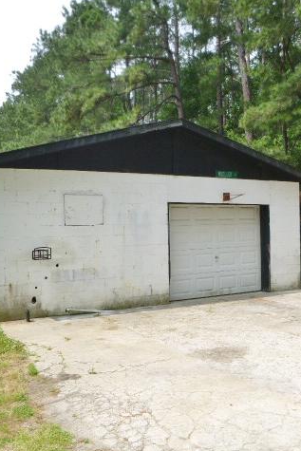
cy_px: 226
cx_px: 141
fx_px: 439
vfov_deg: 54.4
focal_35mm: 35
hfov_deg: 37.9
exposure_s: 1/400
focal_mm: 4.5
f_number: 3.9
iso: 100
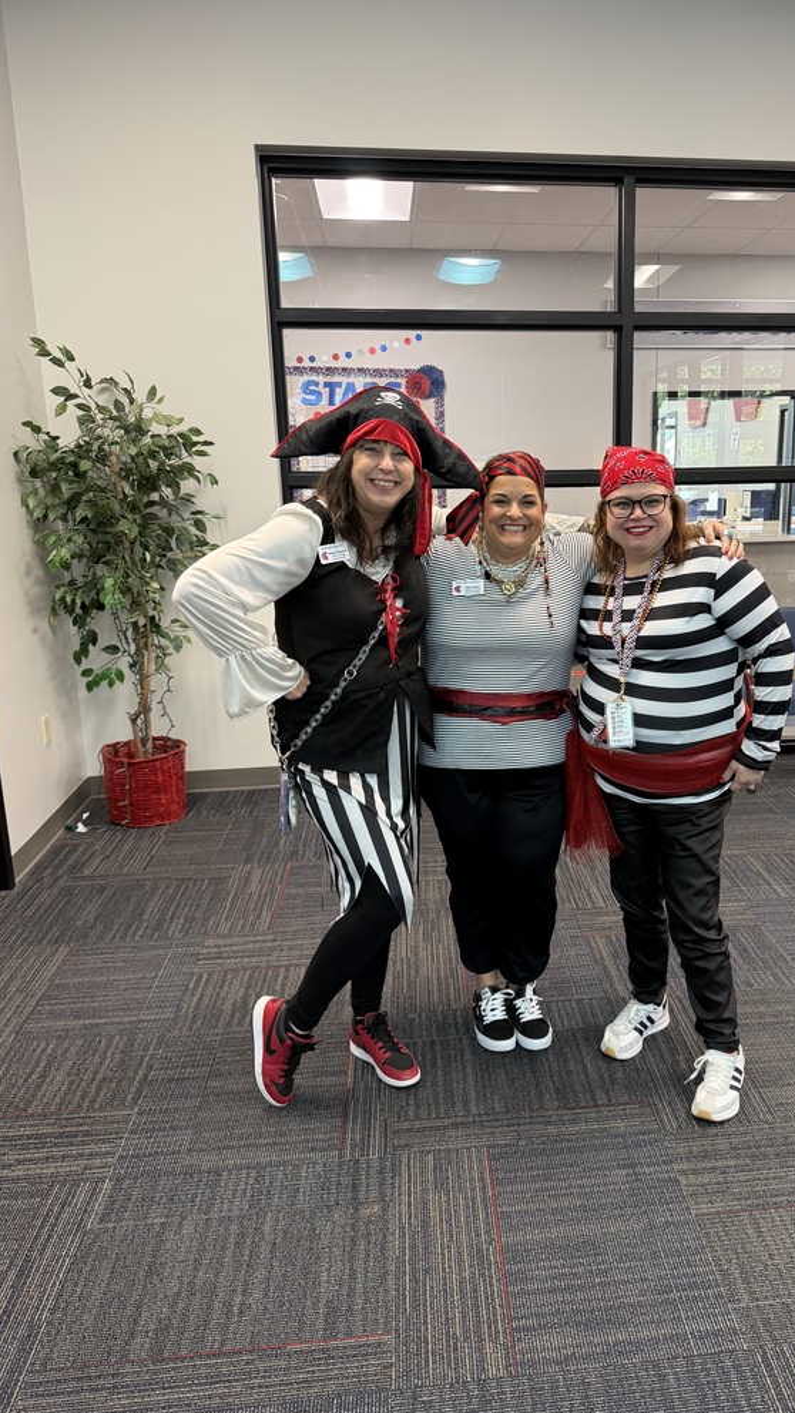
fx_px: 1012
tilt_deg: -14.2
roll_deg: +0.9
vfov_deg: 69.9
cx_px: 536
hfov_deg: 42.3
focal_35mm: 27
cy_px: 705
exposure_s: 1/63
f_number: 1.78
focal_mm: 6.76
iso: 200
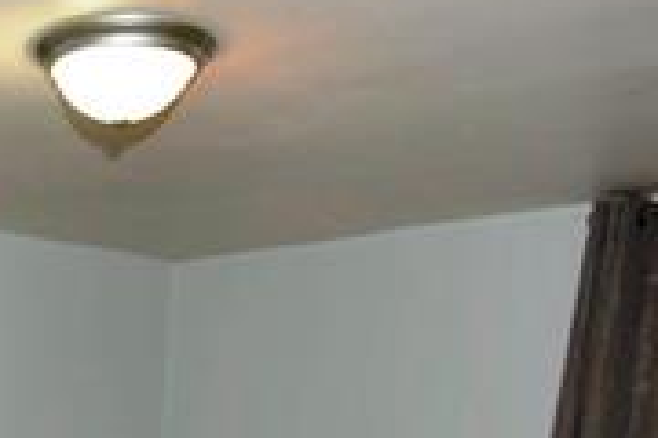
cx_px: -73
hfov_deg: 31.0
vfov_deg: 20.2
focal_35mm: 57
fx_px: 1042
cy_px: 668
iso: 100
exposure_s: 1/60
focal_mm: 16
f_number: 4
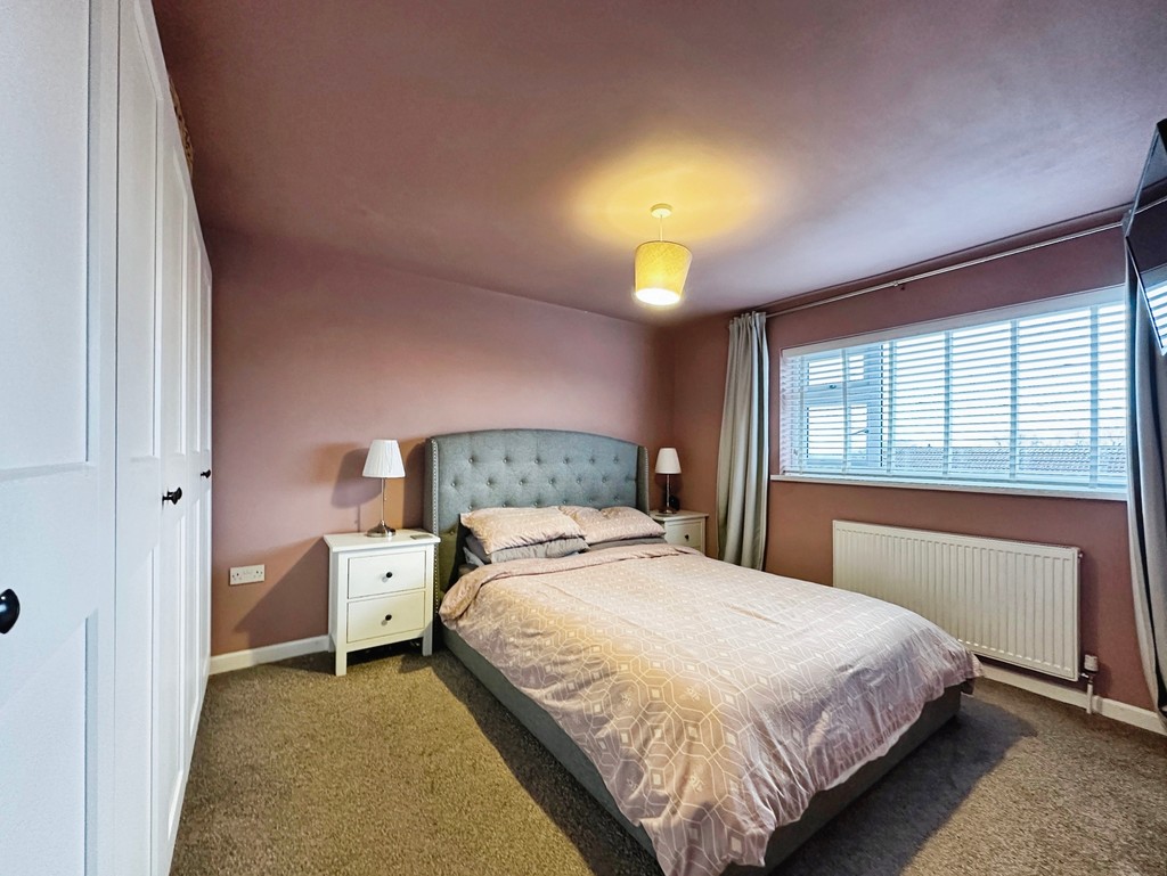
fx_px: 472
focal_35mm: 14
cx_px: 584
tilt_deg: +0.9
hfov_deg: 102.0
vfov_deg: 85.7
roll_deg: -0.8
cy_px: 438
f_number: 2.2
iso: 800
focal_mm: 2.22
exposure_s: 1/60
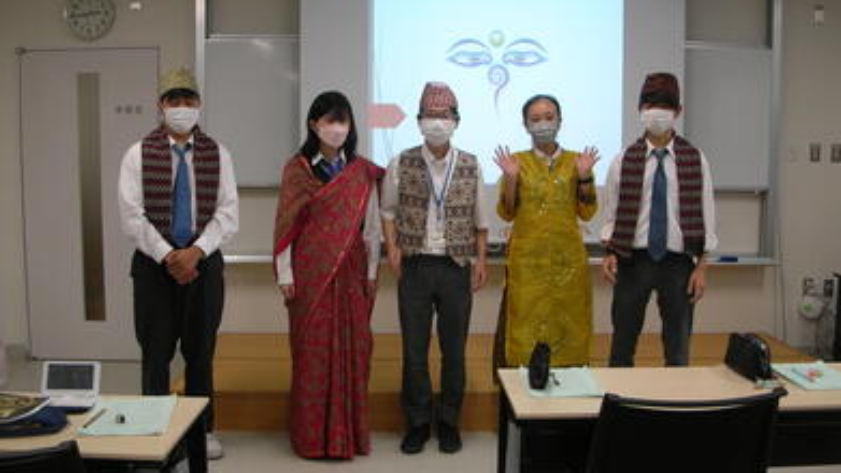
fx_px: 870
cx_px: 428
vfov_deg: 30.4
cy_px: 247
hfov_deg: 51.6
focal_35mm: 39
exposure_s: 1/30
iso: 50
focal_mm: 5.8
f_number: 2.8
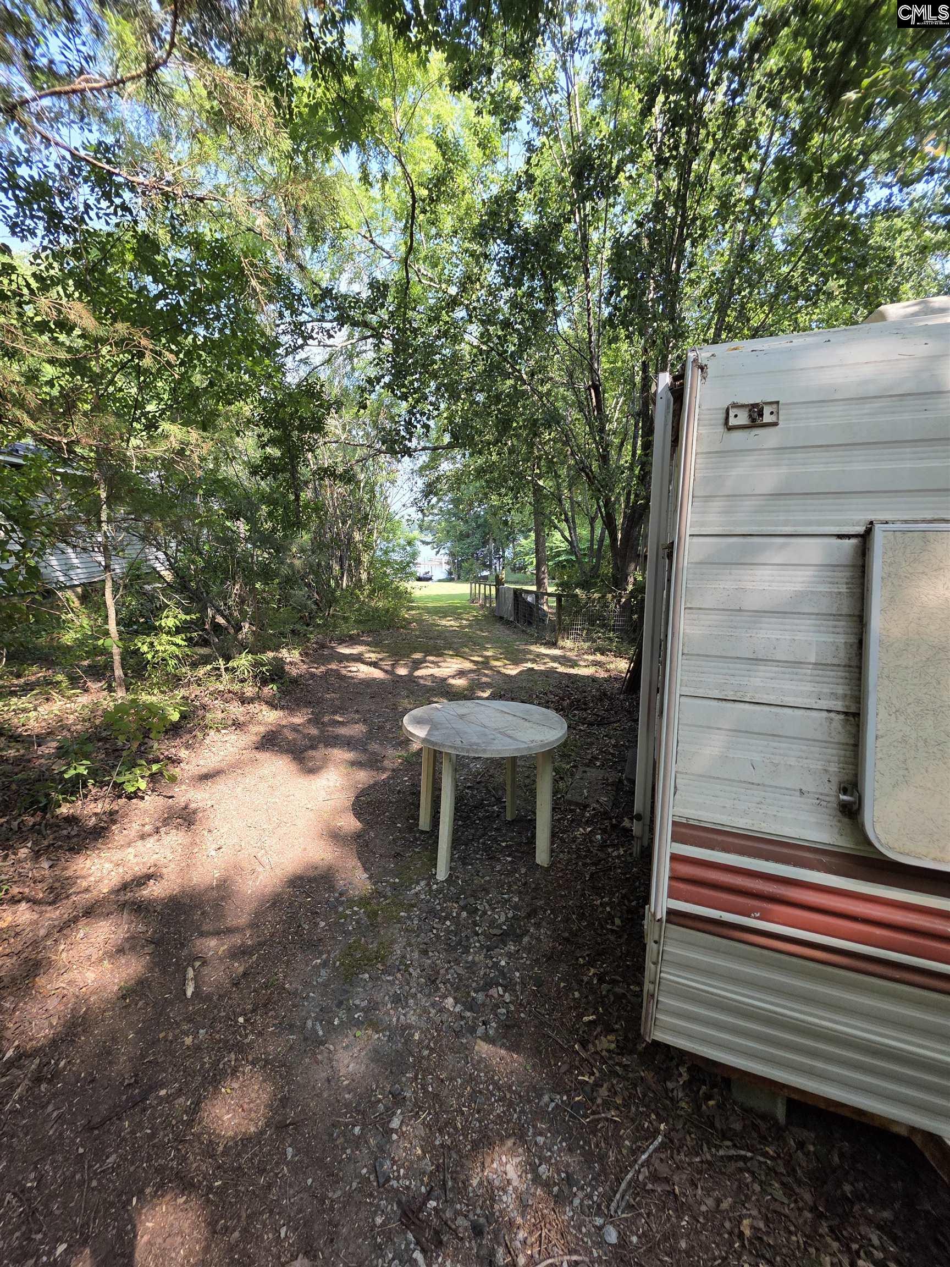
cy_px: 634
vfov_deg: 106.2
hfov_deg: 89.9
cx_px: 475
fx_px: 476
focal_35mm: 13
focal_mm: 2.2
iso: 64
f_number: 1.9
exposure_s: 1/359
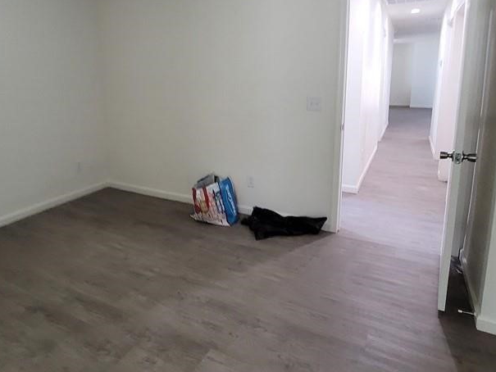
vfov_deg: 60.2
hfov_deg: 76.0
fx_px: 315
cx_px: 215
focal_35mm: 22
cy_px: 136
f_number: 2.2
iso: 320
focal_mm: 2.2
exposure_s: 1/40
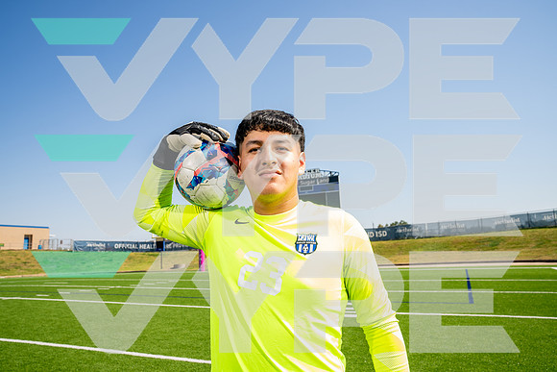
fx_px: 418
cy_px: 186
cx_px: 278
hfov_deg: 67.4
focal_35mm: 27
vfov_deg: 48.0
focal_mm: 27
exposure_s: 1/125
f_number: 7.1
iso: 50
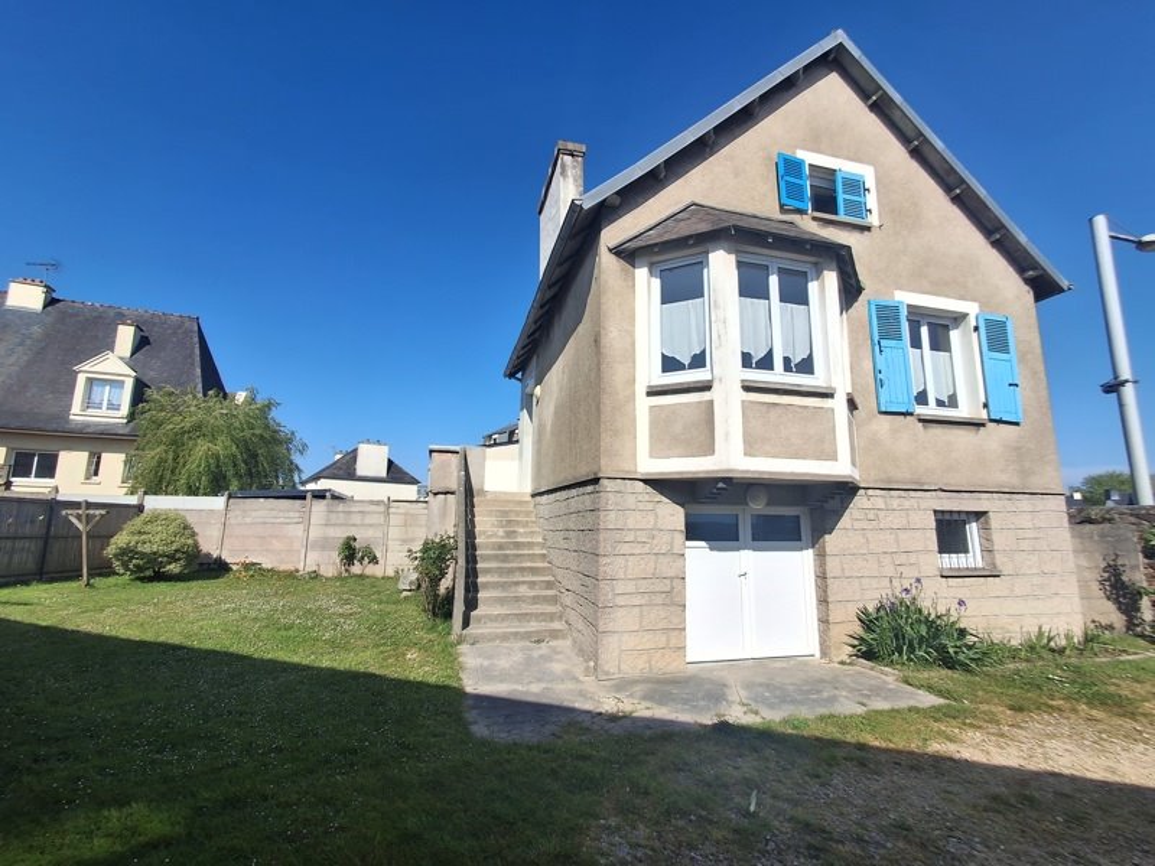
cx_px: 578
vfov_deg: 78.1
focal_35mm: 16
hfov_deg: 94.5
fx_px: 534
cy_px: 433
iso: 40
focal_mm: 1.64
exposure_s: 1/1520
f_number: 2.2
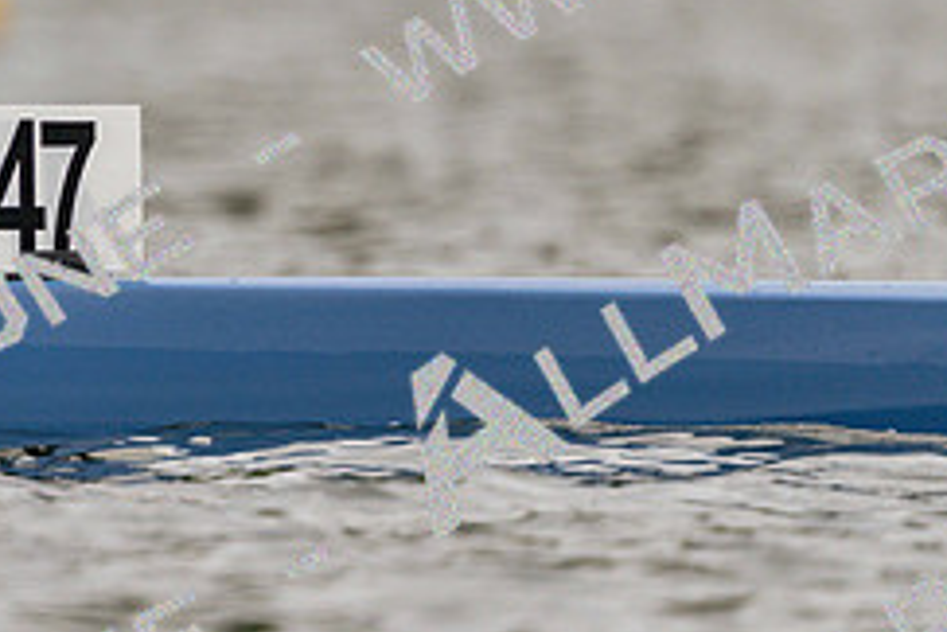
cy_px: 170
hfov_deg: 1.4
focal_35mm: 1435
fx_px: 37746
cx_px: 78
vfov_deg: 1.0
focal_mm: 600
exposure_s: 1/2000
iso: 320
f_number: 4
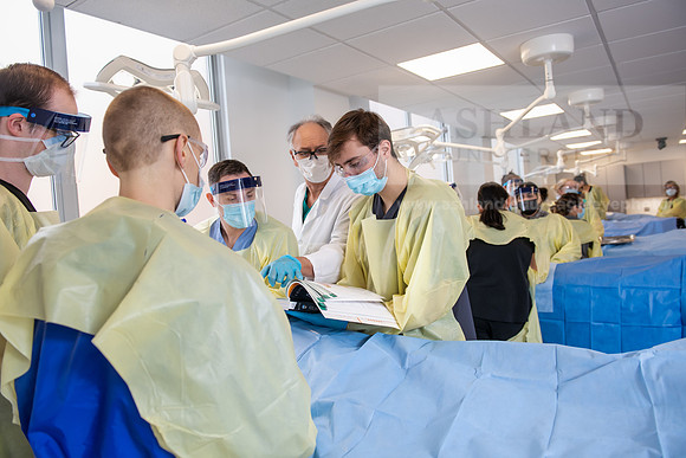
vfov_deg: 49.6
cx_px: 343
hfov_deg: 69.4
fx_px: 496
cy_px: 229
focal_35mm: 26
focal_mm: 26
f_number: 4
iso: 500
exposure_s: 1/200
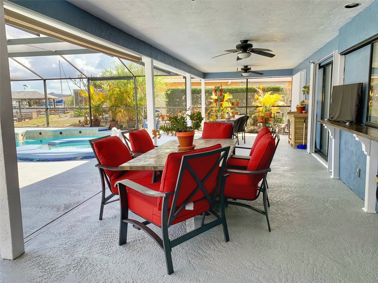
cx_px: 189
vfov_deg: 53.1
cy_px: 142
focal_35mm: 26
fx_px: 284
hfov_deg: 67.3
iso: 25
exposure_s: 1/287
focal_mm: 4.25
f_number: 1.8
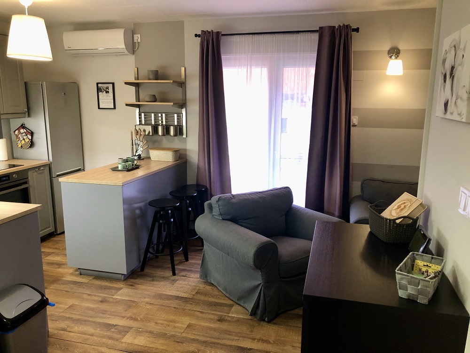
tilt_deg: -11.1
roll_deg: -0.2
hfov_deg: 63.4
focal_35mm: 28
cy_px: 176
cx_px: 235
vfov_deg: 49.7
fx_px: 380
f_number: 1.8
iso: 50
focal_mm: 3.99
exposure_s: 1/17
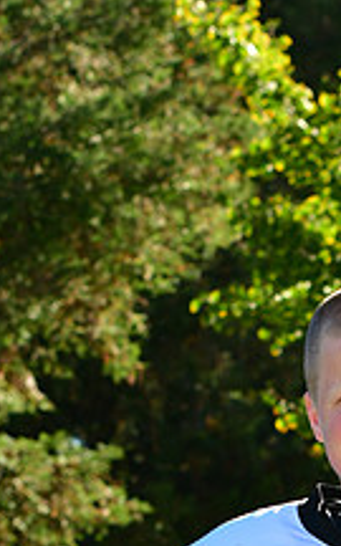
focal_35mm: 287
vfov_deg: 7.2
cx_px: 395
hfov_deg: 4.6
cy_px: 708
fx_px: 4268
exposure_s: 1/500
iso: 400
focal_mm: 70
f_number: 6.3
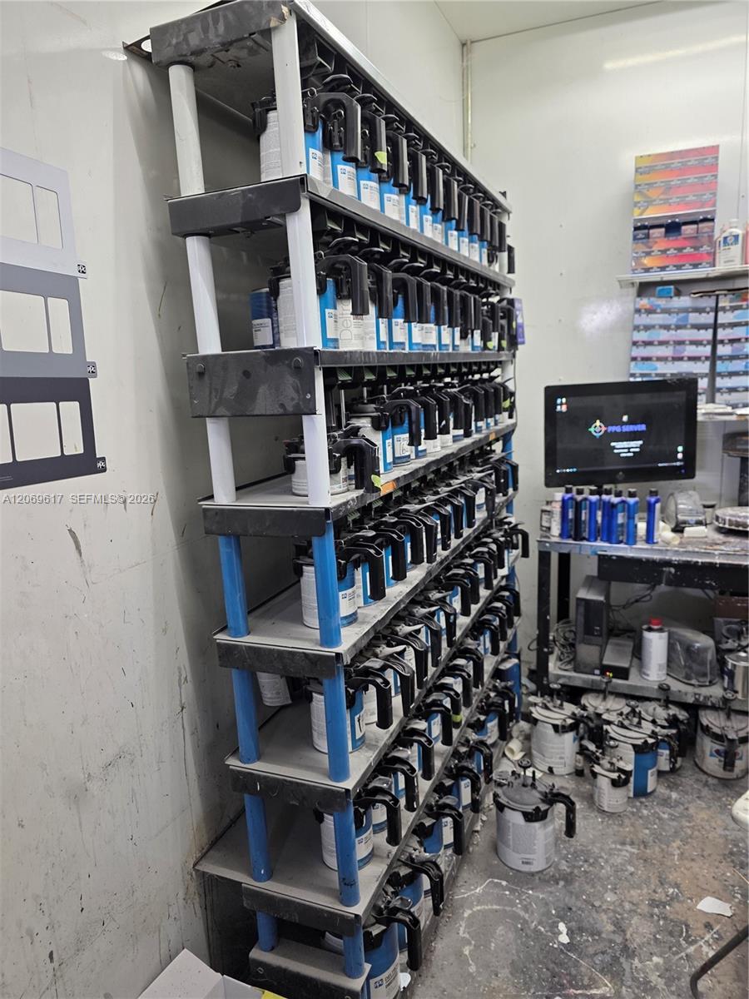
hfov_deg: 58.9
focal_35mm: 23
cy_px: 500
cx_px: 374
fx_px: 664
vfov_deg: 73.9
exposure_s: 1/120
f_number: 1.7
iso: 200
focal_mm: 6.3
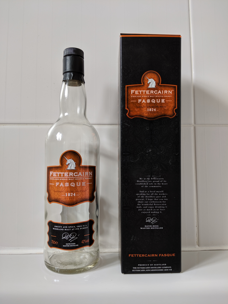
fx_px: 237
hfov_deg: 51.4
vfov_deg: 65.3
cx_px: 114
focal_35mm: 27
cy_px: 152
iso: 65
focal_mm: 4.44
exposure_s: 1/99.9
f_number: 1.8
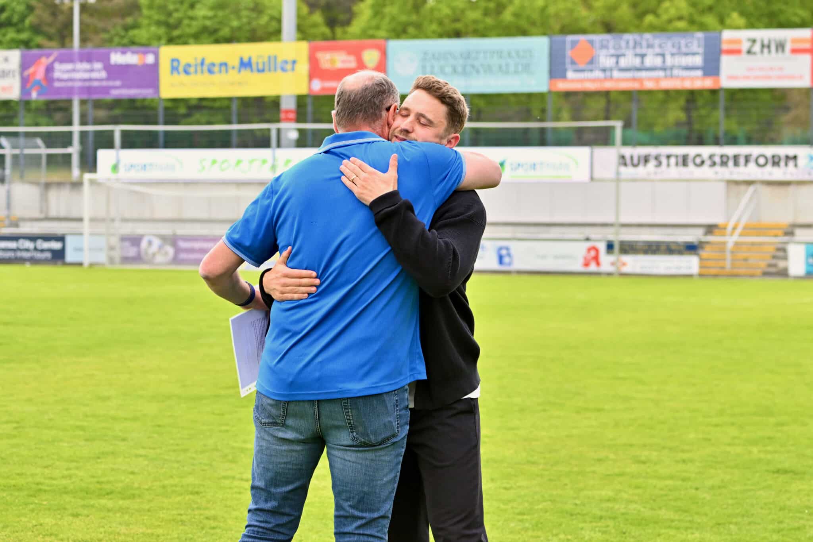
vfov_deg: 17.1
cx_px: 406
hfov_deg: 25.4
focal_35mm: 80
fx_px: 1806
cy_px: 271
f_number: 4.5
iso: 450
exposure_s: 1/1000
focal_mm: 80
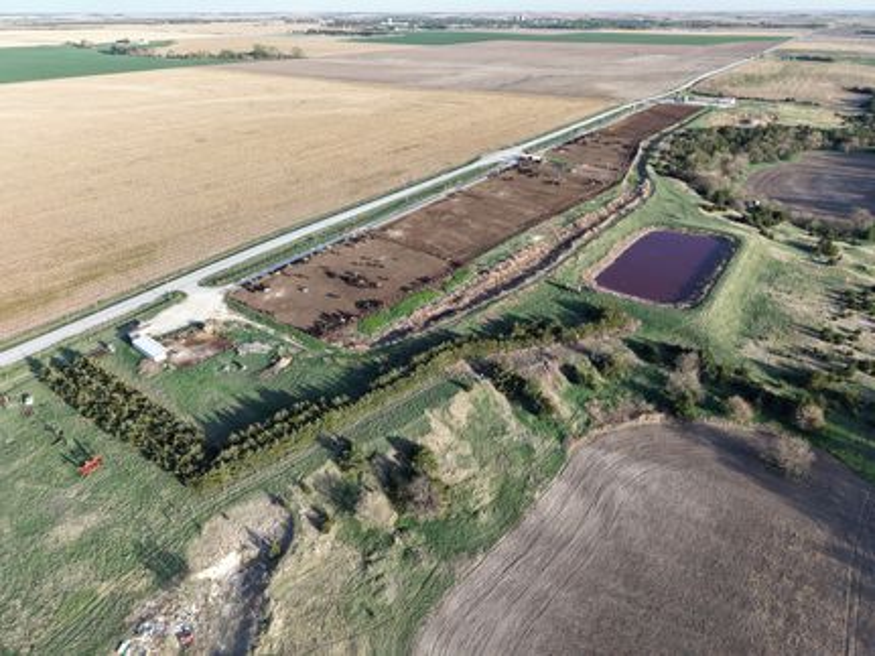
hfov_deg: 71.6
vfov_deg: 56.8
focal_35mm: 24
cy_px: 328
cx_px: 438
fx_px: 606
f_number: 1.8
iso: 120
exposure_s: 1/1250
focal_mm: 8.67
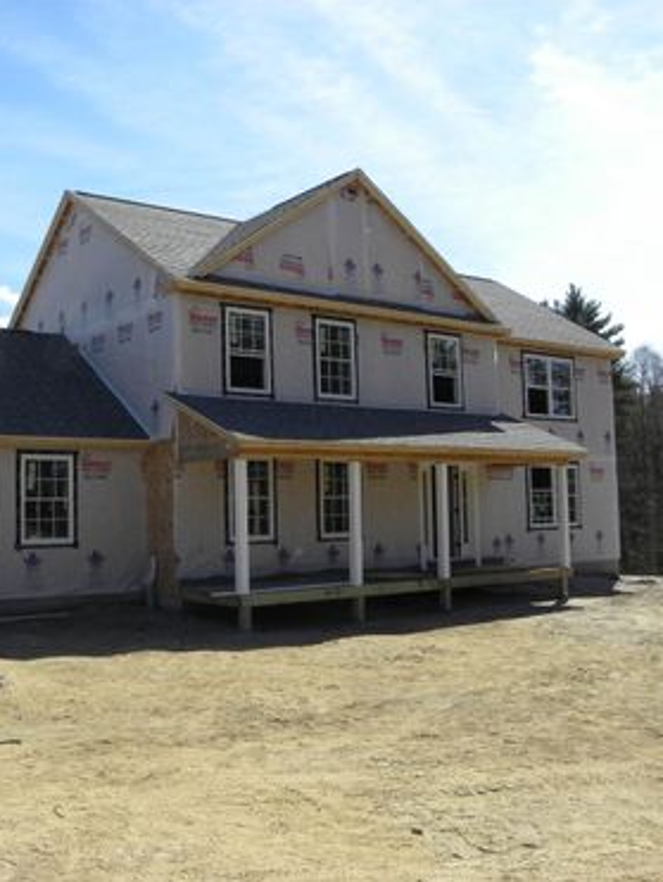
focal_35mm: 35
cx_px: 173
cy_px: 443
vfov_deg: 52.6
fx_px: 892
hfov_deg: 39.8
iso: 64
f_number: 5.6
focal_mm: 4.6
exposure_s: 1/317
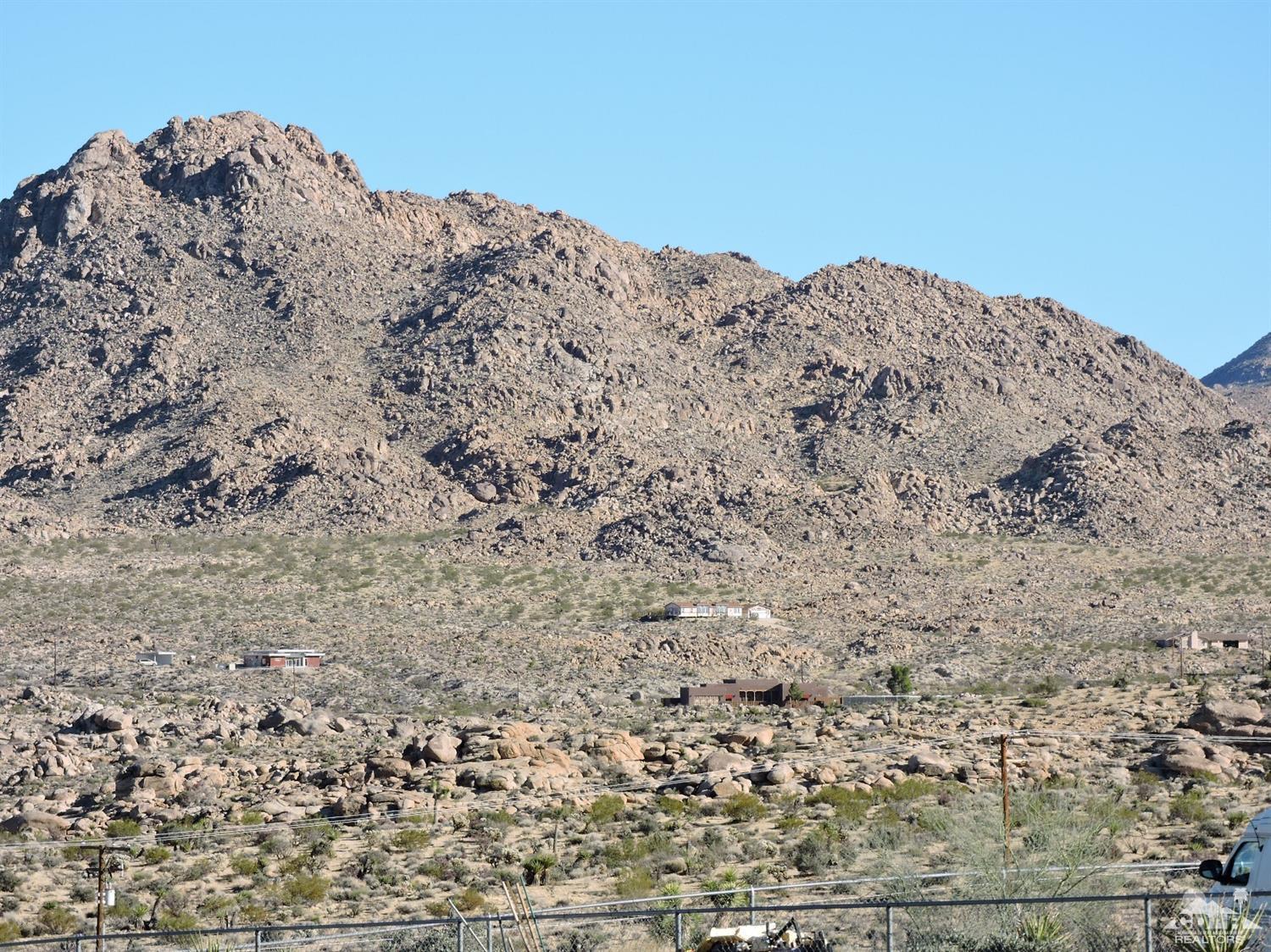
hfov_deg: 11.0
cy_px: 476
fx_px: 6607
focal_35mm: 180
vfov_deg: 8.2
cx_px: 636
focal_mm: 32.2
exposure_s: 1/400
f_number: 5.3
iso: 100
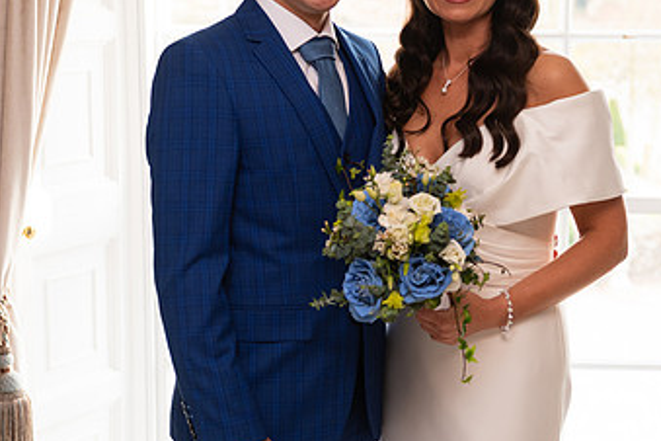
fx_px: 1414
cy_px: 188
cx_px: 394
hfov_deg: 26.3
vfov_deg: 17.7
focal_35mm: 77
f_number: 3.5
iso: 400
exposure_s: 1/160
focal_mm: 45
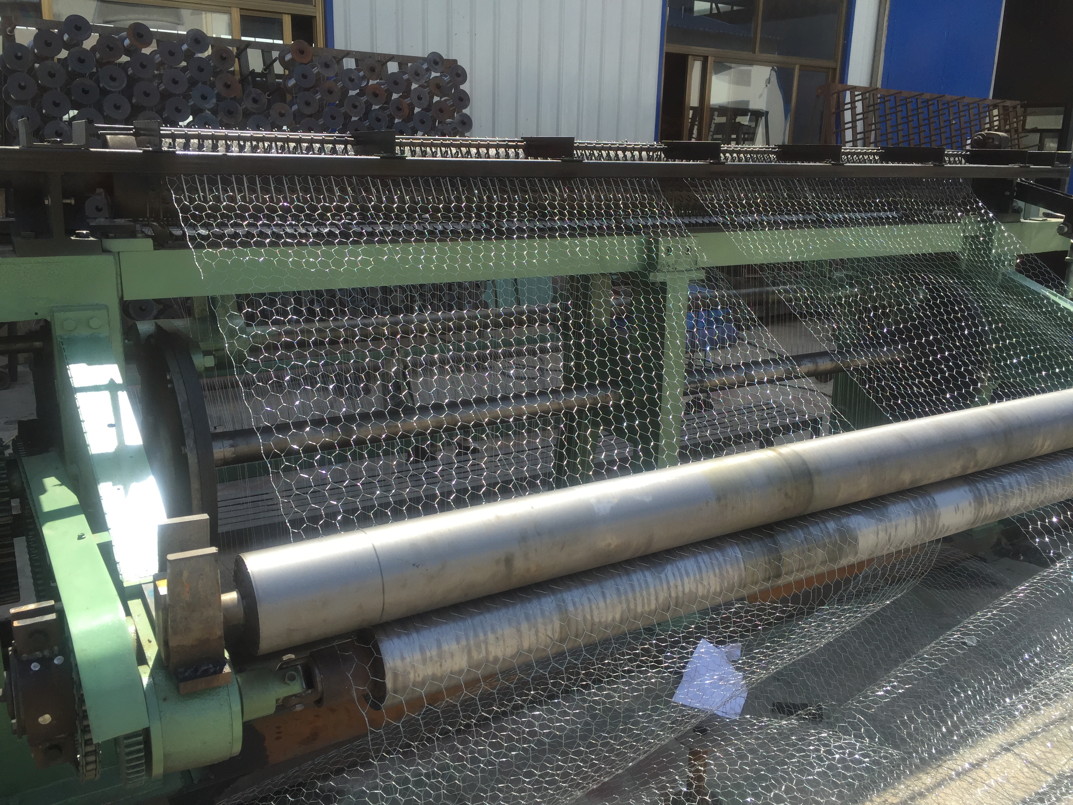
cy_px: 402
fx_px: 899
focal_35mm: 29
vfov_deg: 48.2
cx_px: 536
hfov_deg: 61.7
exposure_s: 1/860
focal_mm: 4.15
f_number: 2.2
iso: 32
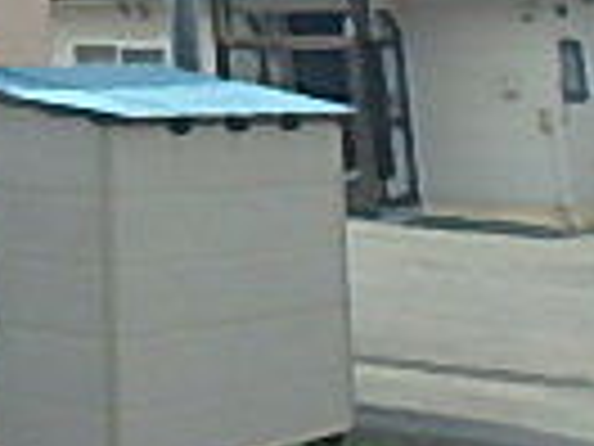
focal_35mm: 102
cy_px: -437
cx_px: -500
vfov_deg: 12.7
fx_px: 1750
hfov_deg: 16.1
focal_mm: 3.7
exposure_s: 1/1000
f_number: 3.5
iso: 125
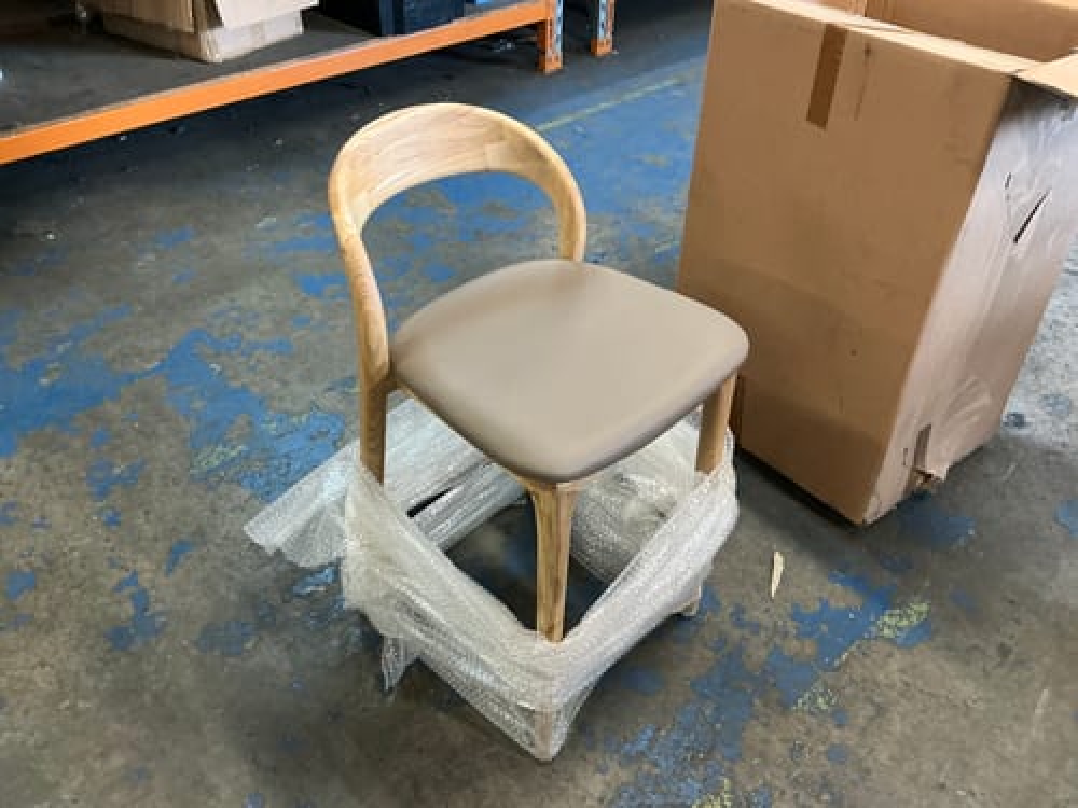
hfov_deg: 63.4
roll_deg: -2.5
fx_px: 872
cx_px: 539
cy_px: 404
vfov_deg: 49.7
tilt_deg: -39.7
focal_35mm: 28
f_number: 1.8
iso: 250
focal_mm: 3
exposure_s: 1/33
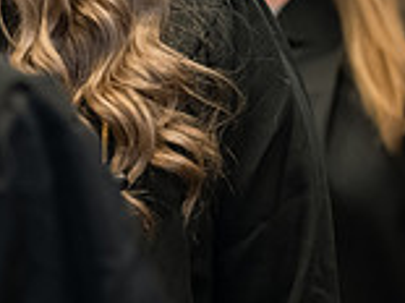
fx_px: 4431
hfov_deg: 5.2
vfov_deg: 3.9
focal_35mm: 379
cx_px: -21
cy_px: -90
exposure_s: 1/200
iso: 1600
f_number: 3.5
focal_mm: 105
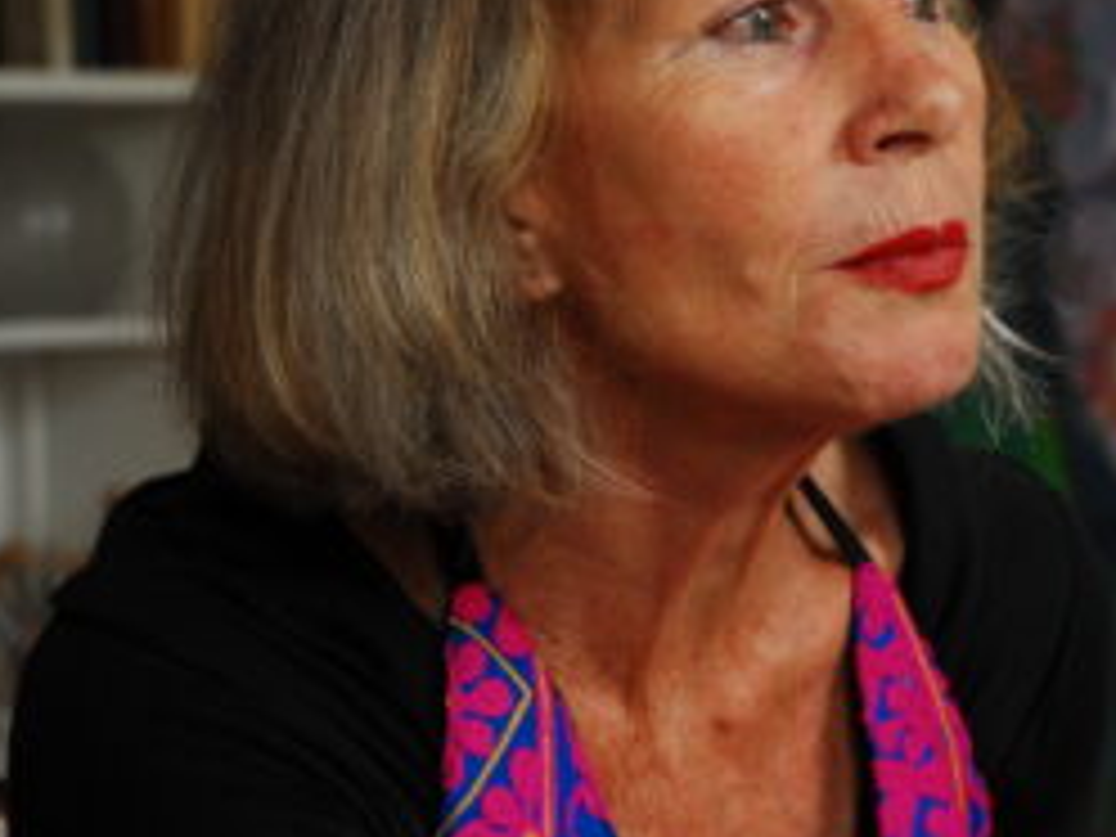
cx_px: 1022
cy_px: 308
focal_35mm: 134
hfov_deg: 14.6
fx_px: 4320
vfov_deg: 11.1
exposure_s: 1/60
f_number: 4.5
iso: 250
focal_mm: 46
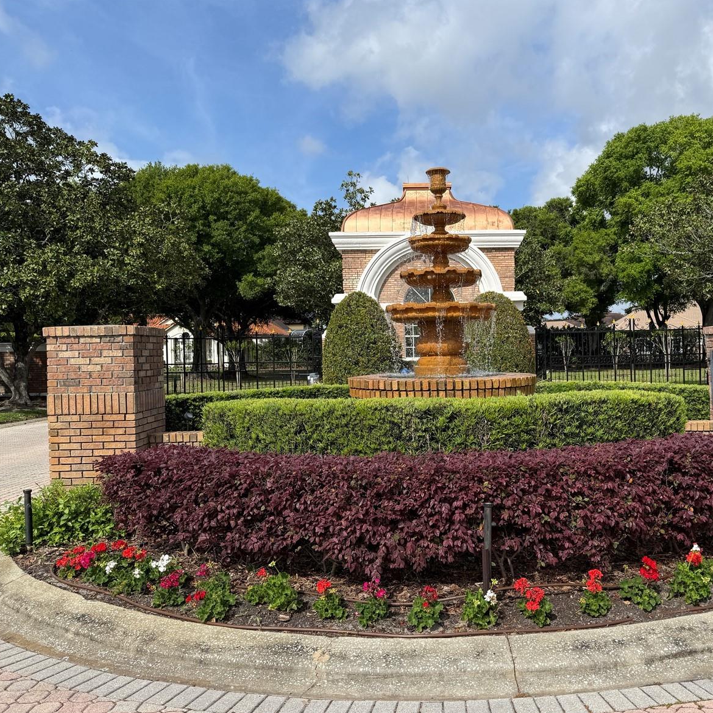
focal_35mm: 29
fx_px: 676
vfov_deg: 55.6
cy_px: 362
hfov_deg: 54.9
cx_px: 449
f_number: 1.78
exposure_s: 1/3953
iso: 80
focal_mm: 6.76
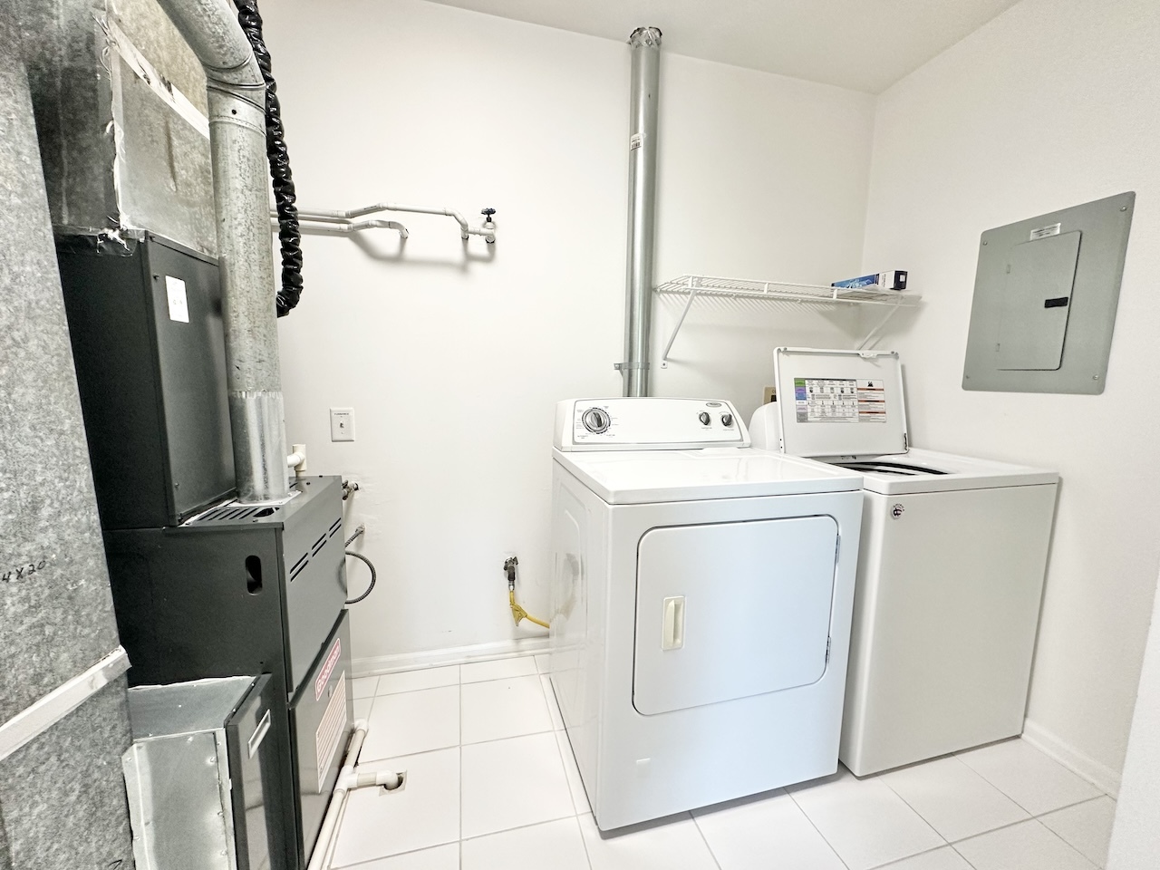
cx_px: 580
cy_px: 435
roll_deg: -1.4
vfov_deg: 85.7
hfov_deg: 102.1
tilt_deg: -7.5
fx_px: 469
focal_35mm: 14
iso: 200
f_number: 2.2
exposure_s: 1/120
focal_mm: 2.22
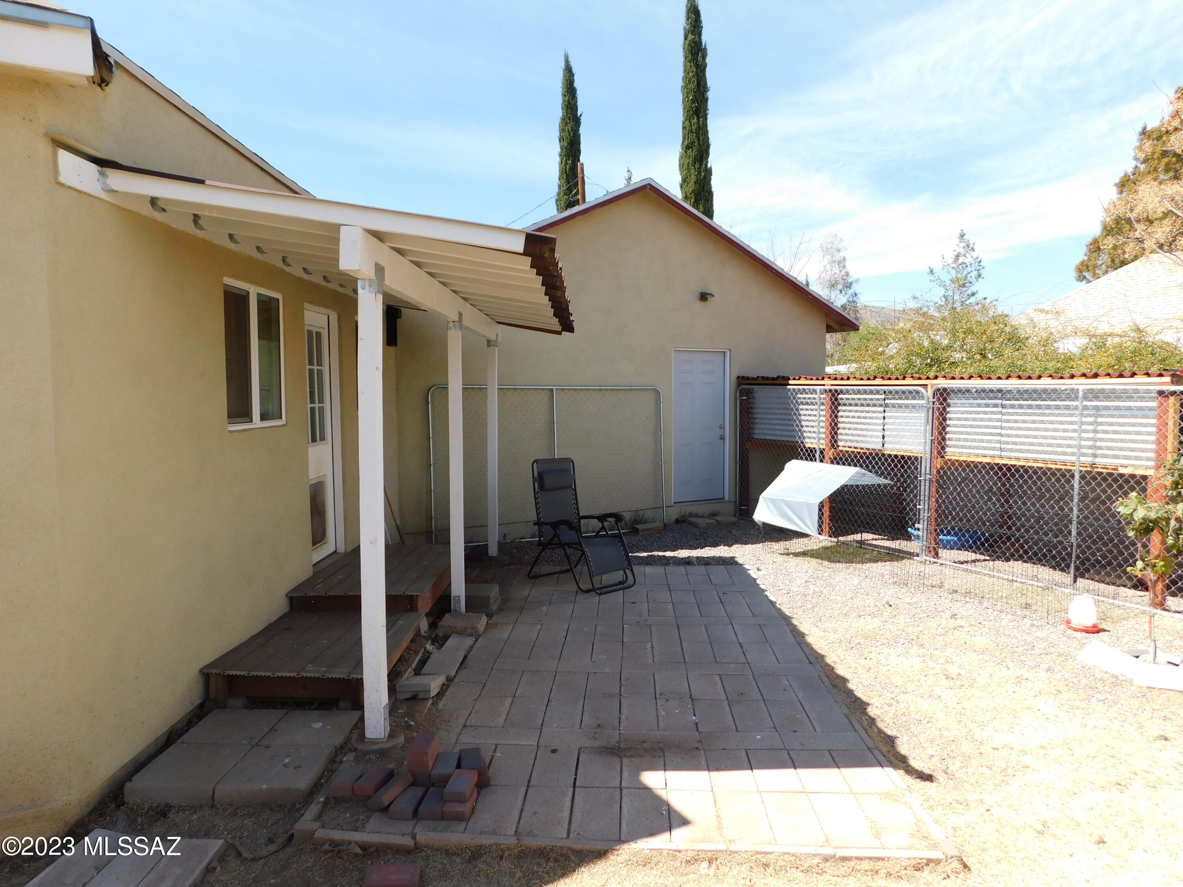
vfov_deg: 58.9
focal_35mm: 23
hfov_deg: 73.9
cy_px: 444
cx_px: 592
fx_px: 786
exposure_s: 1/800
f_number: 3
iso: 125
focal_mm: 4
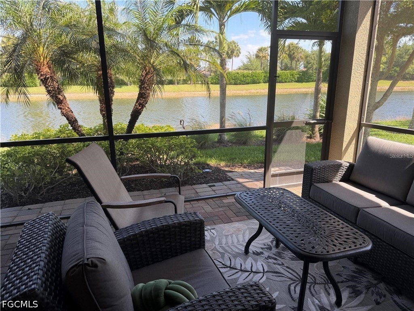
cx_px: 207
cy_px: 156
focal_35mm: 24
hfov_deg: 71.6
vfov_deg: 56.8
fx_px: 287
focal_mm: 6.76
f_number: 1.78
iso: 80
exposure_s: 1/430
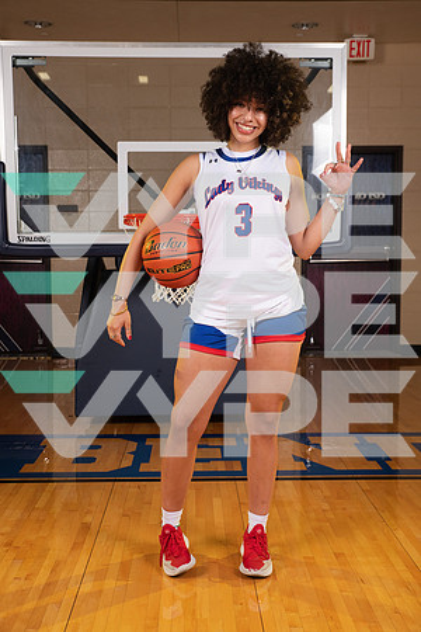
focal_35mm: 46
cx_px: 210
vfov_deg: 42.7
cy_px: 316
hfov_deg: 29.2
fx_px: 807
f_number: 7.1
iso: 320
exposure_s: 1/320
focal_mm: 46
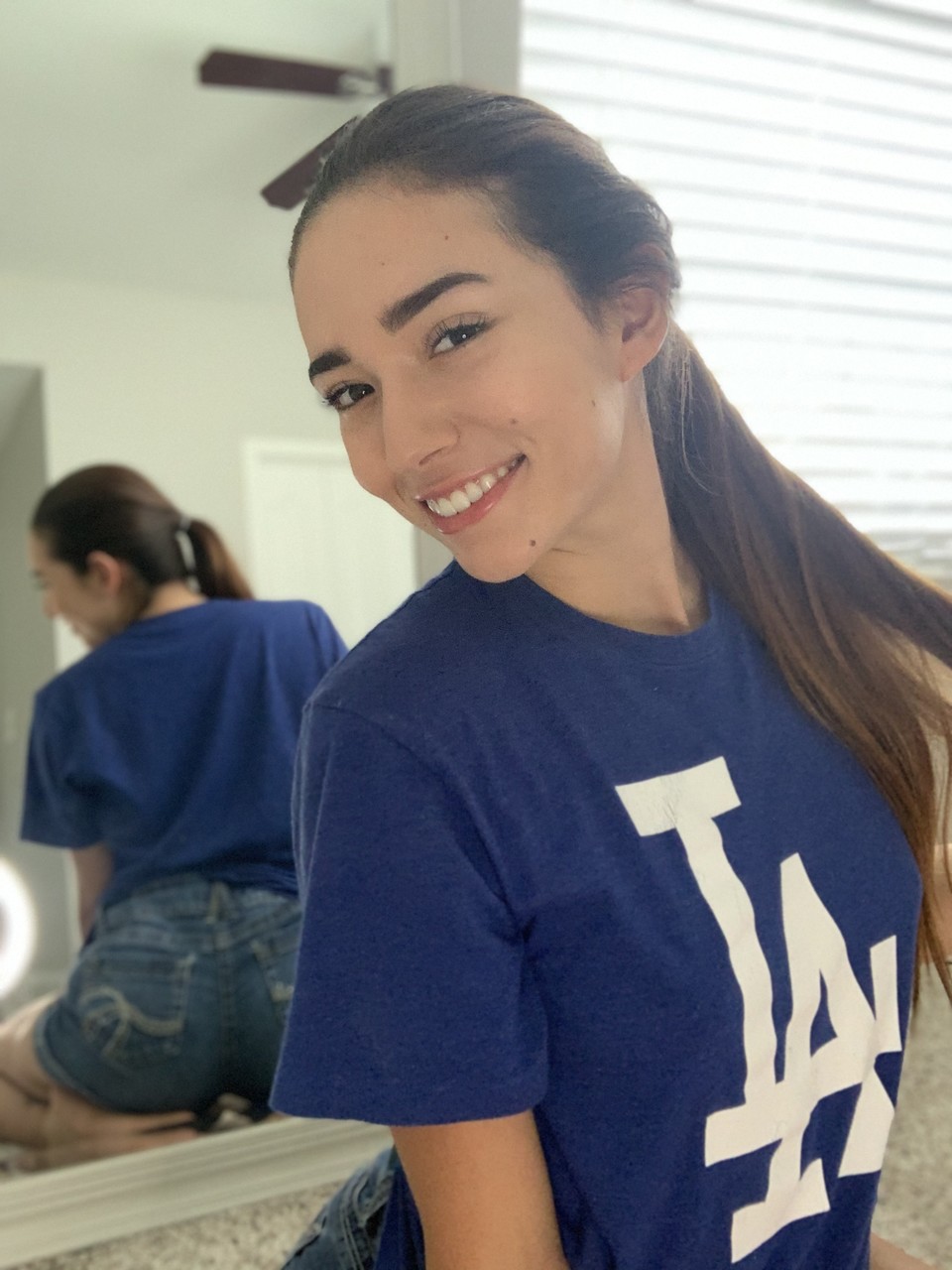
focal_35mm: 32
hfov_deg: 44.2
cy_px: 635
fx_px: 1173
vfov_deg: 56.8
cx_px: 476
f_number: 2.2
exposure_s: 1/40
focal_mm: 2.87
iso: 250
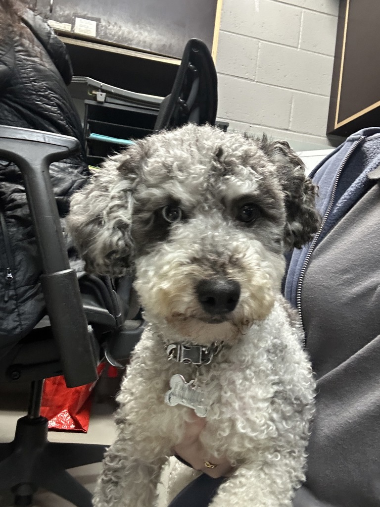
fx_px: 439
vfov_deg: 60.0
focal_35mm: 30
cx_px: 190
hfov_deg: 46.8
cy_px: 254
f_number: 1.9
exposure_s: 1/30
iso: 320
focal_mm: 2.69
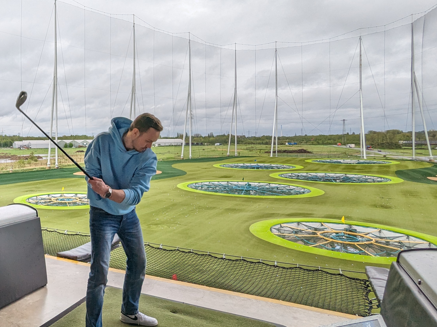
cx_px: 61
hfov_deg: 55.3
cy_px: 141
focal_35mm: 29
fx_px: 366
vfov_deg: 48.1
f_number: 2.2
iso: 62
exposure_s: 1/301
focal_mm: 2.35
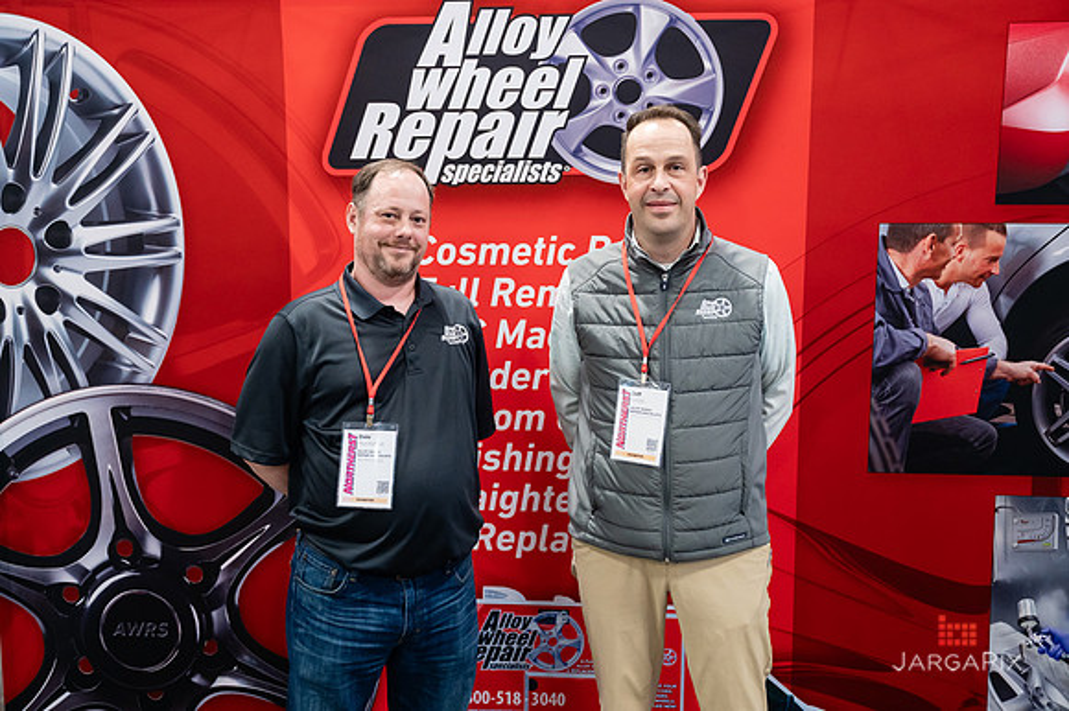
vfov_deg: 36.1
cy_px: 337
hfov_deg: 52.1
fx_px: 1092
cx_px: 506
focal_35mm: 37
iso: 3200
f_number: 3.2
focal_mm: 34.5
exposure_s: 1/200
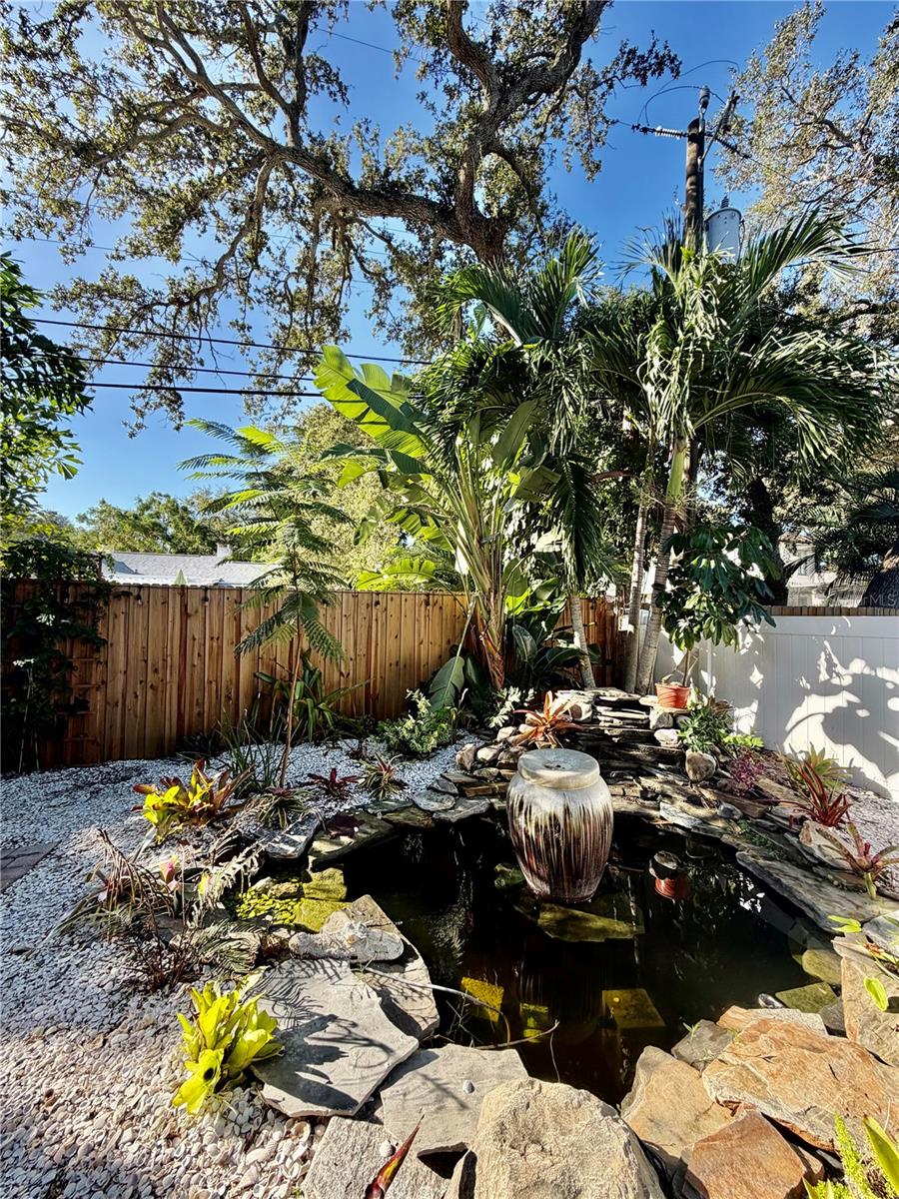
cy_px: 600
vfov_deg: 102.1
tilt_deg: +1.4
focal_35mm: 14
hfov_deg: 85.7
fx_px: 485
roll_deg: -0.8
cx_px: 450
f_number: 2.2
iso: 64
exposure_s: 1/502
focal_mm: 2.22
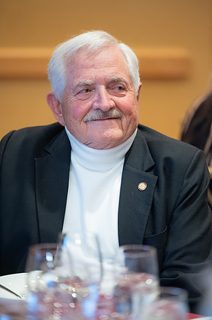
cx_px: 106
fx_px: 1638
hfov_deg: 7.4
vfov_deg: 11.1
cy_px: 160
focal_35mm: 185
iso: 8000
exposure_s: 1/200
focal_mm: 185
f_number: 2.8
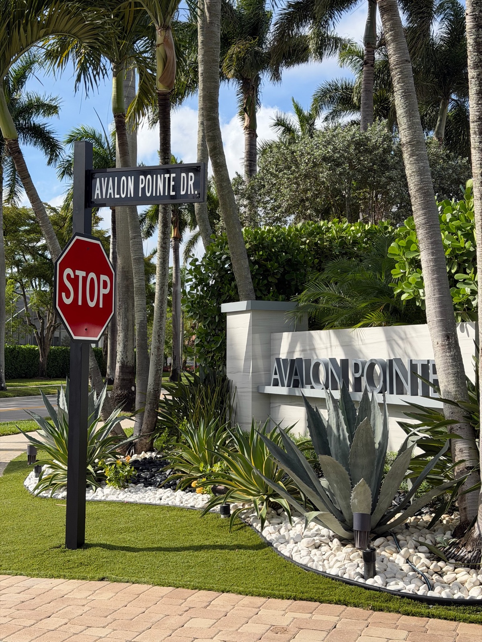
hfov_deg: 30.3
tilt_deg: +3.0
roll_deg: +0.9
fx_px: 891
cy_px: 321
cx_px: 241
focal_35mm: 48
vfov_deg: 39.7
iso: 64
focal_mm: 6.76
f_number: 1.78
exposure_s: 1/3534
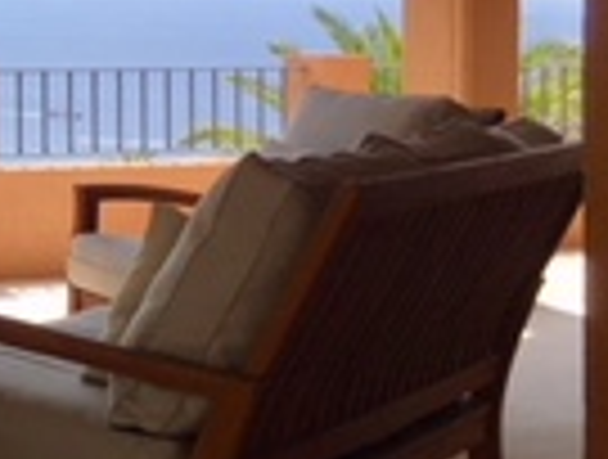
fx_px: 2413
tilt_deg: +3.9
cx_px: -576
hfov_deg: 12.7
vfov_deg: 10.7
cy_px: -76
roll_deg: -0.7
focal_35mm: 137
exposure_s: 1/950
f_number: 2.2
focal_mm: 4.15
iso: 25
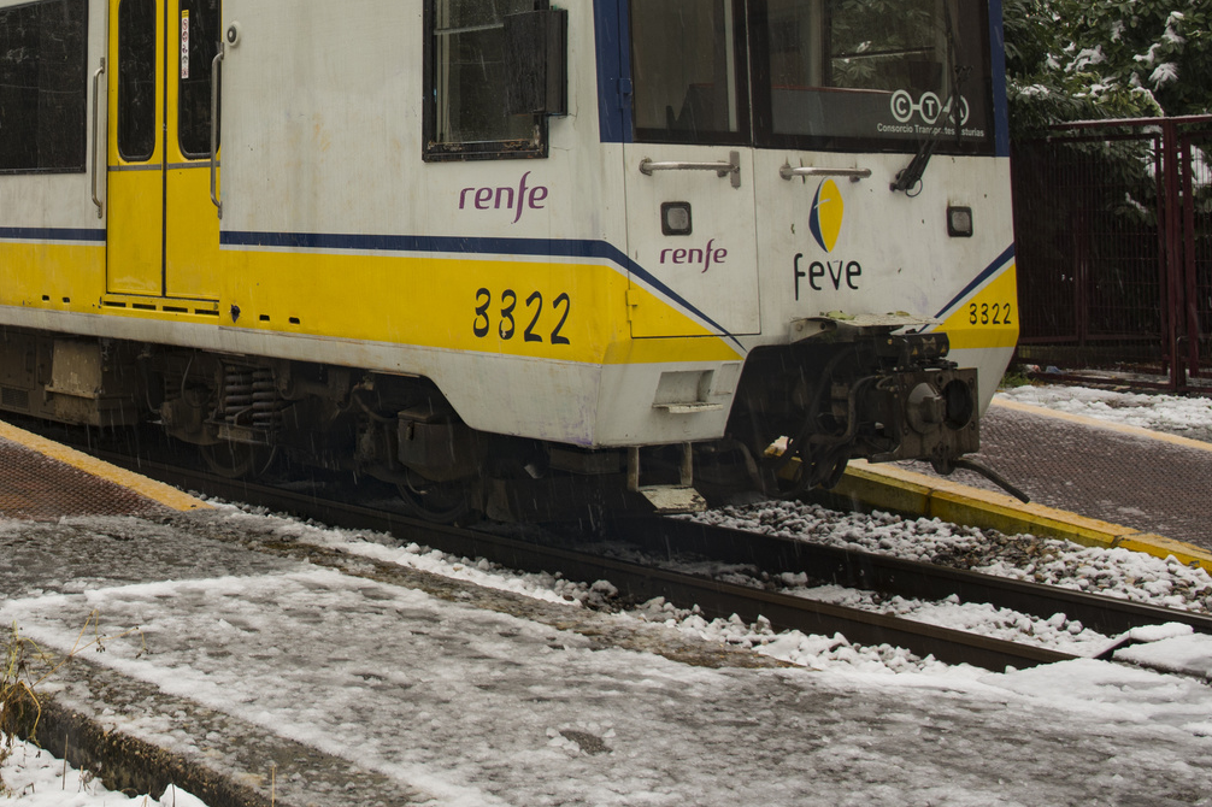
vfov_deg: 21.2
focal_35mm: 63
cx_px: 161
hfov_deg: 30.7
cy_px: 123
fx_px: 2120
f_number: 5.6
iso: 200
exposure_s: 1/125
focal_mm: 22
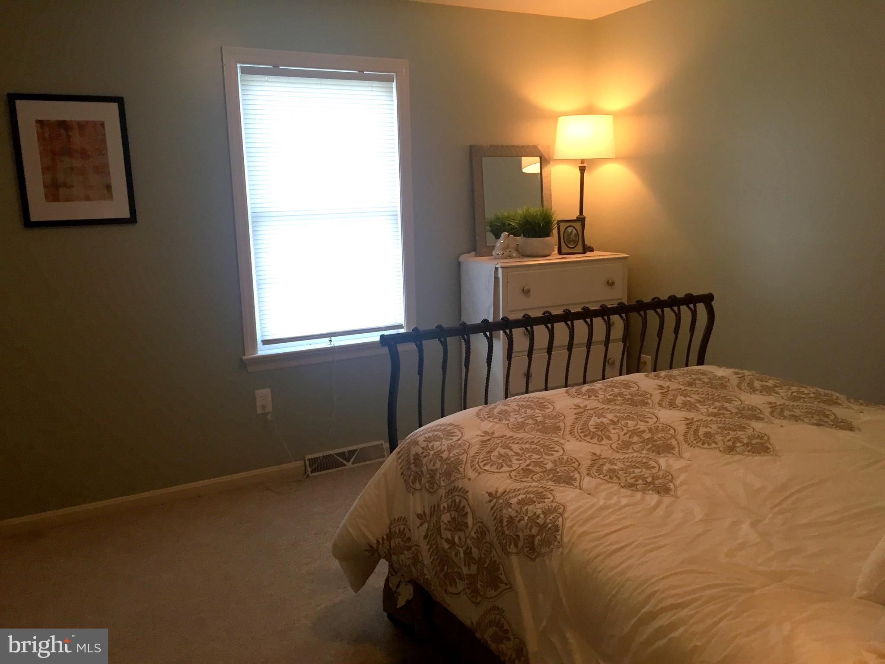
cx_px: 442
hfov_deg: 61.7
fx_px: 741
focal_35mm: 29
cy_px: 332
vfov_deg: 48.2
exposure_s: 1/30
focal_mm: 4.15
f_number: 2.2
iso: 40
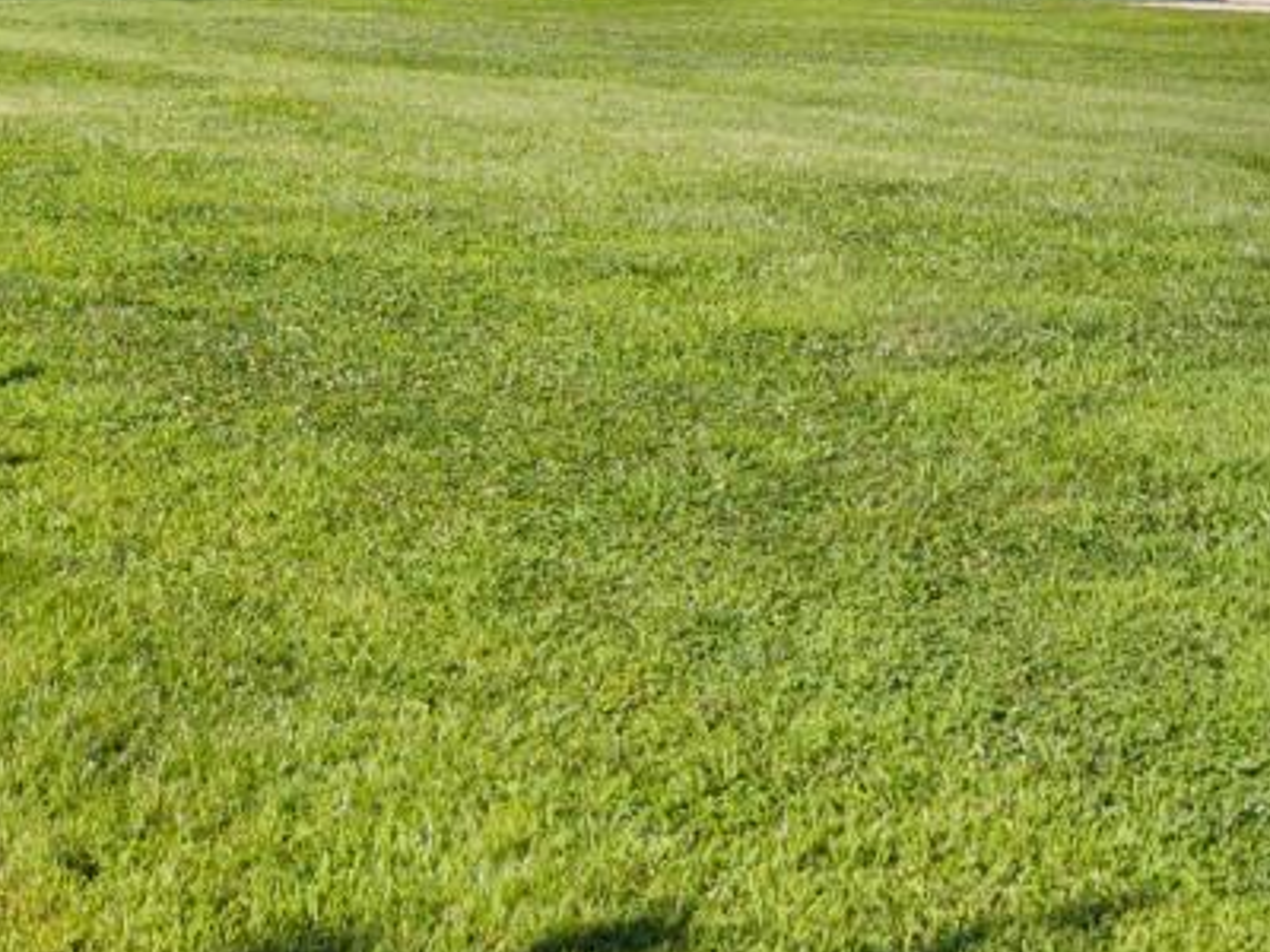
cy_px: -144
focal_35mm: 90
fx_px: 3302
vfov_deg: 15.9
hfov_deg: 21.1
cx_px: 1238
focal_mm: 8.67
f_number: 1.8
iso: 120
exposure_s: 1/3200
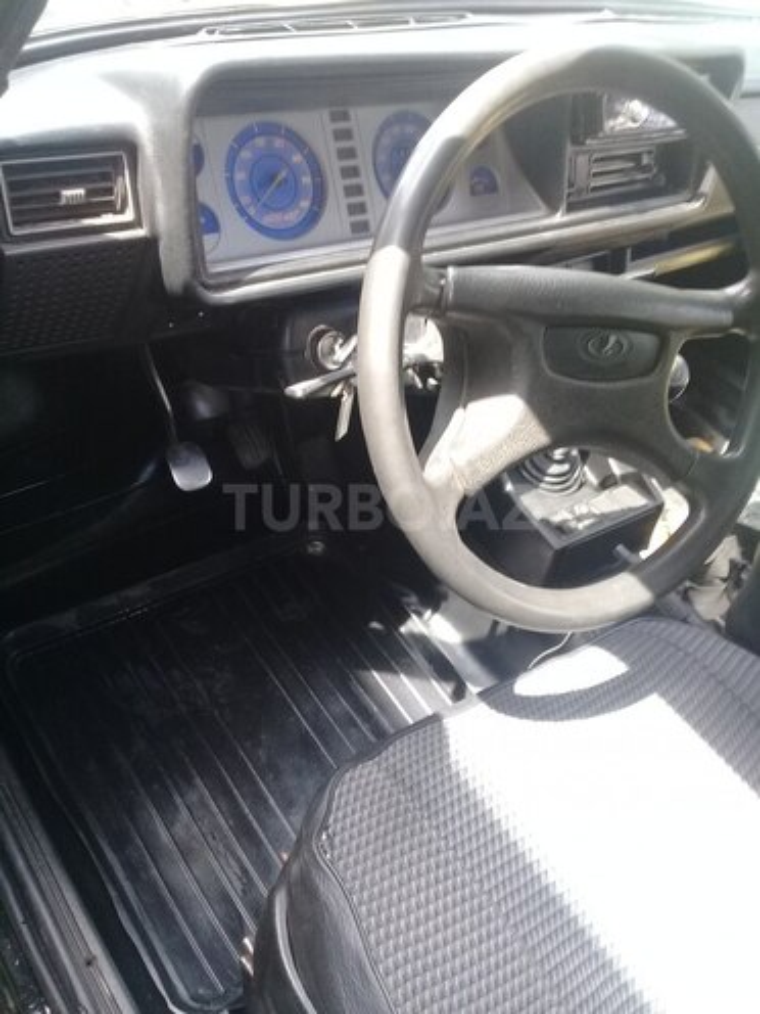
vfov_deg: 58.4
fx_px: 907
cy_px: 507
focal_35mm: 31
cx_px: 380
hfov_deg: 45.4
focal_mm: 3.3
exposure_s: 1/50
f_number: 2.2
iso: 64
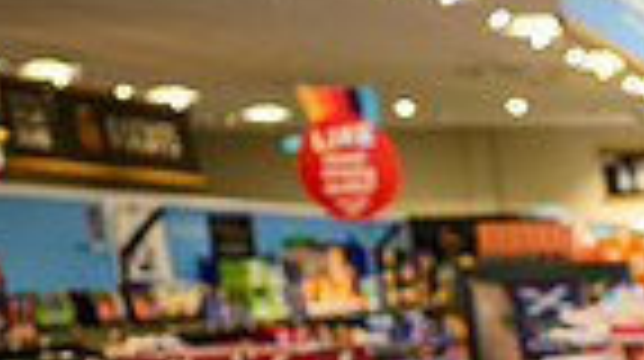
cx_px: 1171
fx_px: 1740
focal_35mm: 102
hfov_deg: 17.1
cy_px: 767
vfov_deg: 10.6
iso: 500
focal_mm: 24
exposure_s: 1/160
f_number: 3.2
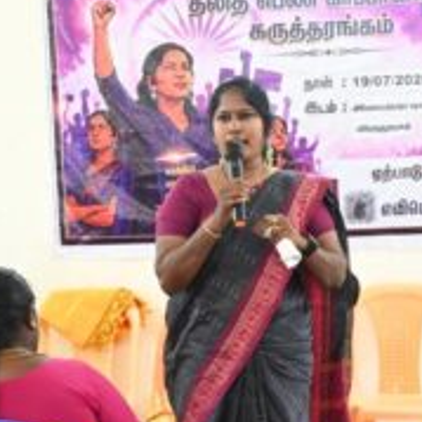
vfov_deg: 22.8
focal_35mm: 75
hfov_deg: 22.9
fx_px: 1040
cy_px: 277
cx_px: 233
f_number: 3.8
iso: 3200
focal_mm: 26.5
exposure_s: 1/100
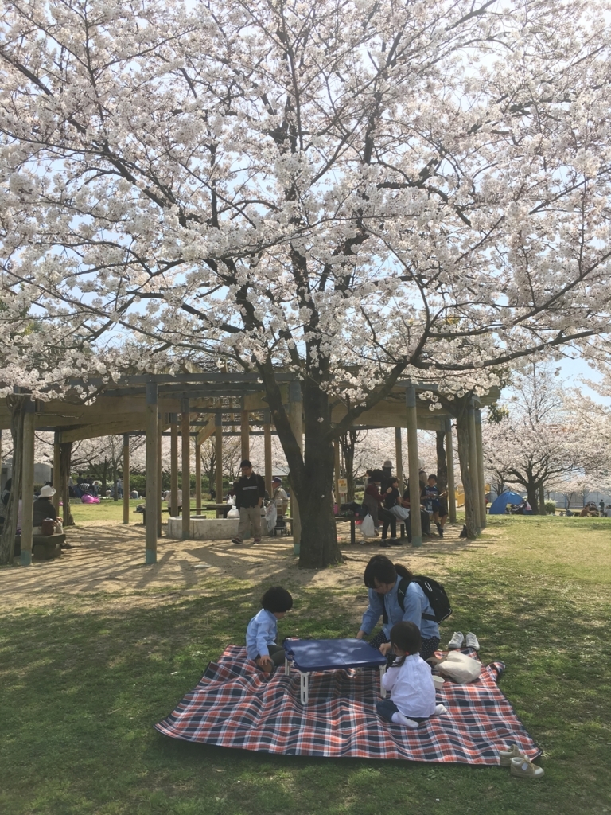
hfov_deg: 48.2
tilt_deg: +6.1
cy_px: 408
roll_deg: +0.1
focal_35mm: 29
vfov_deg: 61.7
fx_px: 682
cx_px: 306
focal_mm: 4.15
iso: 25
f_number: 2.2
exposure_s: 1/855
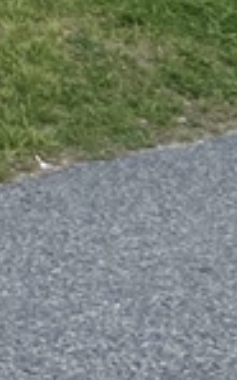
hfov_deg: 6.5
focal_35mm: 189
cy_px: -510
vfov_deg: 9.8
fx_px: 1955
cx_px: -390
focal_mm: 4.25
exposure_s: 1/1565
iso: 32
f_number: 1.8
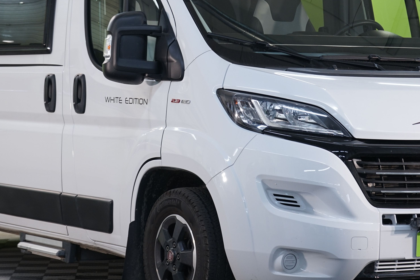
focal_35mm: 138
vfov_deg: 9.9
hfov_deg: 14.9
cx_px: 199
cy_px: 76
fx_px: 1610
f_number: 5.6
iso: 320
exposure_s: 1/15
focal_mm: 68
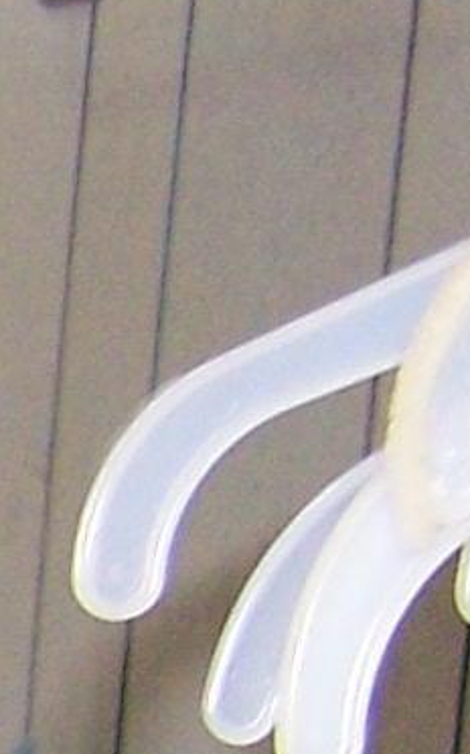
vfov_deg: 6.5
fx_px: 6302
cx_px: -2028
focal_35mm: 307
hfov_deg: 3.8
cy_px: 1871
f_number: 2.8
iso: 160
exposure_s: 1/60
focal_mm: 6.3
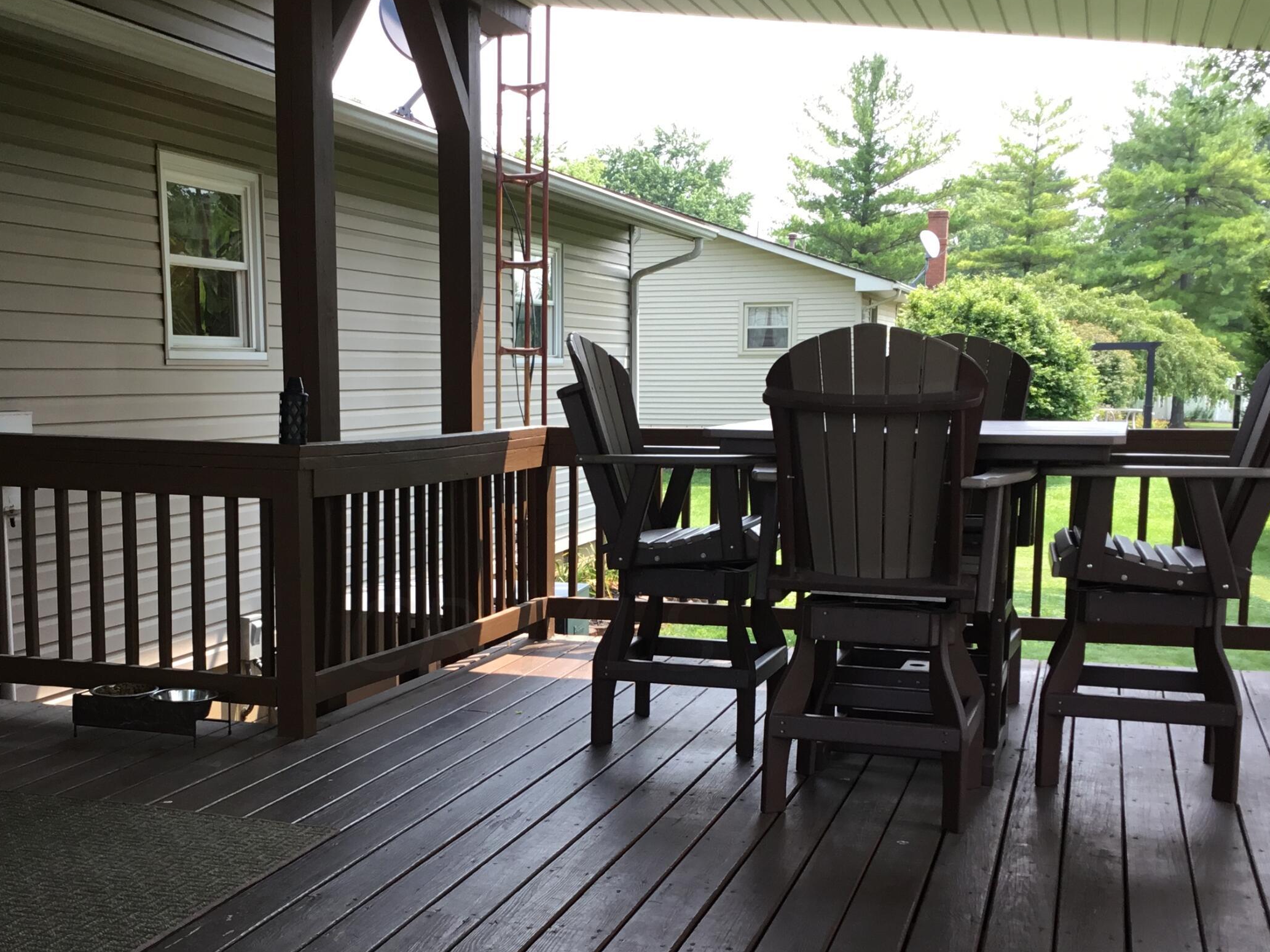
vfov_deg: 31.9
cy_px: 634
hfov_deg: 42.0
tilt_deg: -9.6
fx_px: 1651
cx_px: 535
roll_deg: +0.5
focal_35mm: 45
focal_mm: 3.3
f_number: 2.4
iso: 25
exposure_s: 1/156
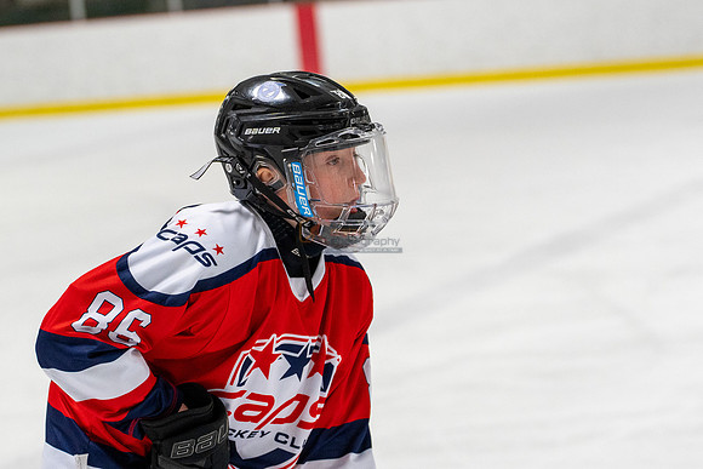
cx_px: 352
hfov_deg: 15.4
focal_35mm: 133
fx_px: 2598
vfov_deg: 10.3
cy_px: 234
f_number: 3.2
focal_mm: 89
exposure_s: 1/800
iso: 2000
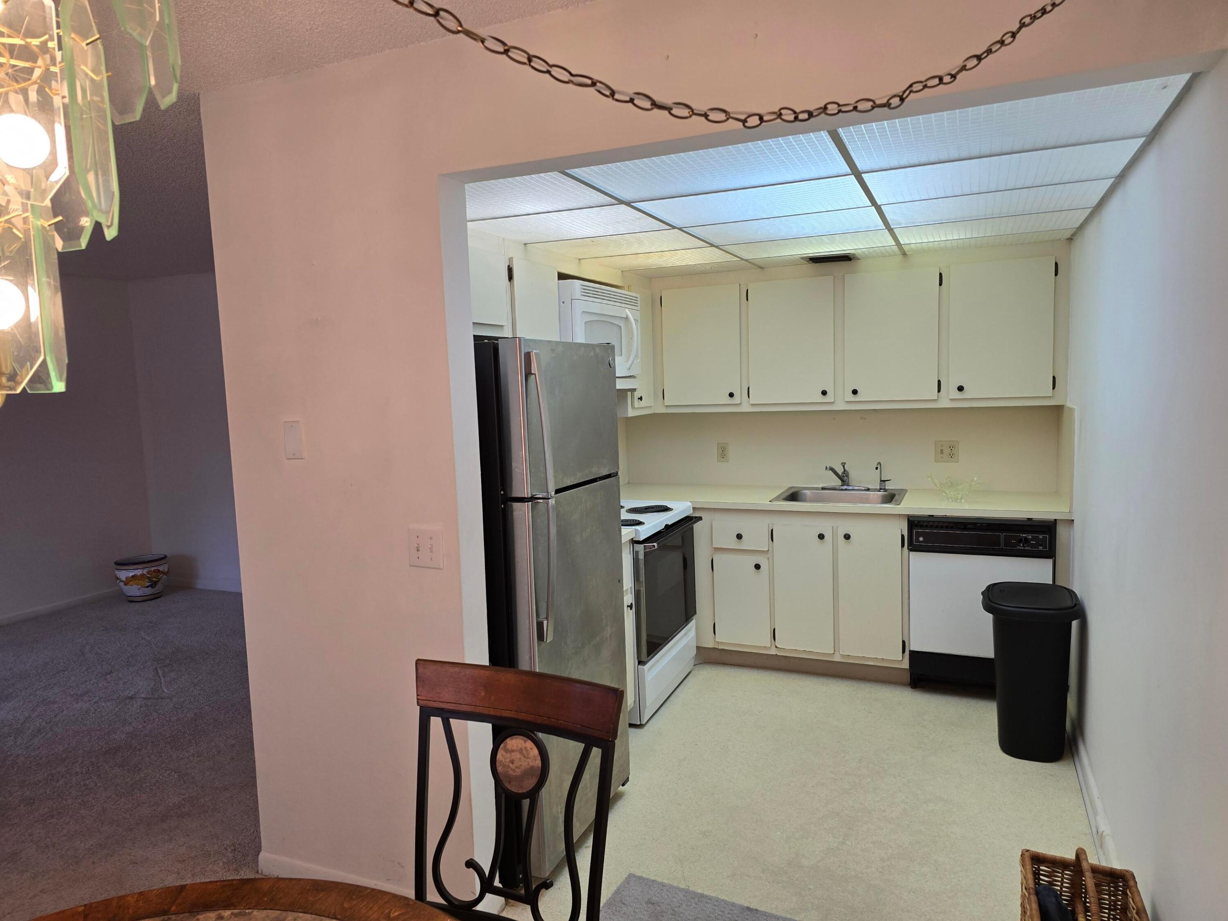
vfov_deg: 58.9
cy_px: 460
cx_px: 614
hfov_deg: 73.9
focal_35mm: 23
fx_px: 816
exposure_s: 1/120
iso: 80
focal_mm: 6.3
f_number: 1.7
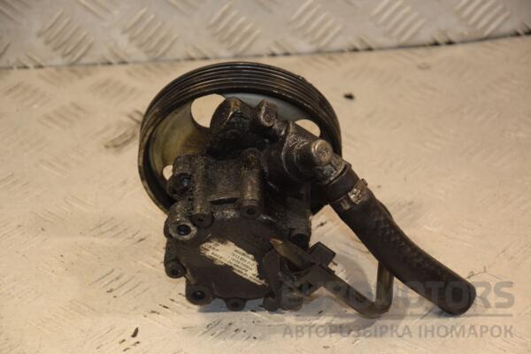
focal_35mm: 128
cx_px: 266
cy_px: 177
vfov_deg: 10.8
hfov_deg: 16.1
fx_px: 1880
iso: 800
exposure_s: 1/160
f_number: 5.6
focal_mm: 85
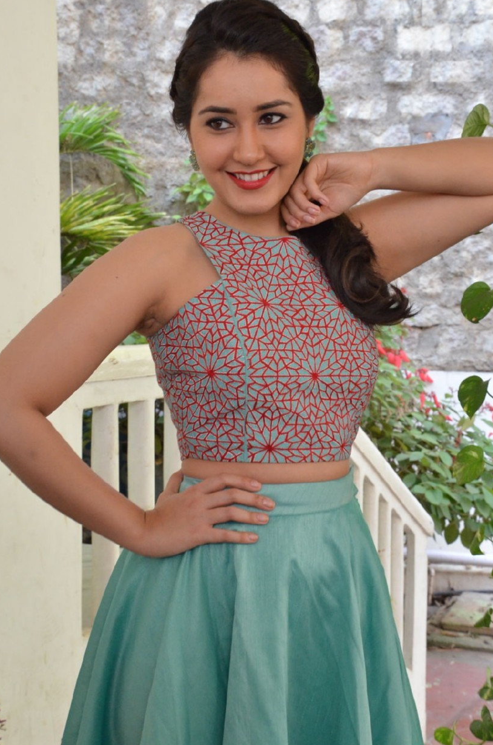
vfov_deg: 34.0
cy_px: 406
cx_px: 242
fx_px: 1217
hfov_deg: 22.9
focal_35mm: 59
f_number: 8
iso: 2000
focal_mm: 32
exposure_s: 1/125
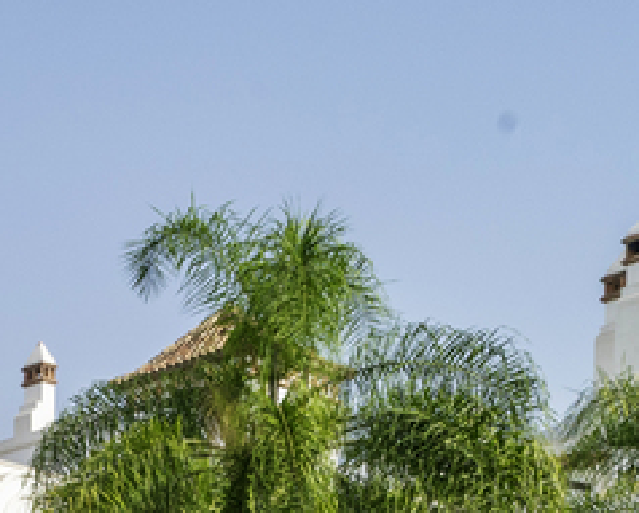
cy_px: 1007
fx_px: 1609
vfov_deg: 15.0
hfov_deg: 18.4
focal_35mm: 85
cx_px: -454
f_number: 11
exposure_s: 1/200
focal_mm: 18
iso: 320
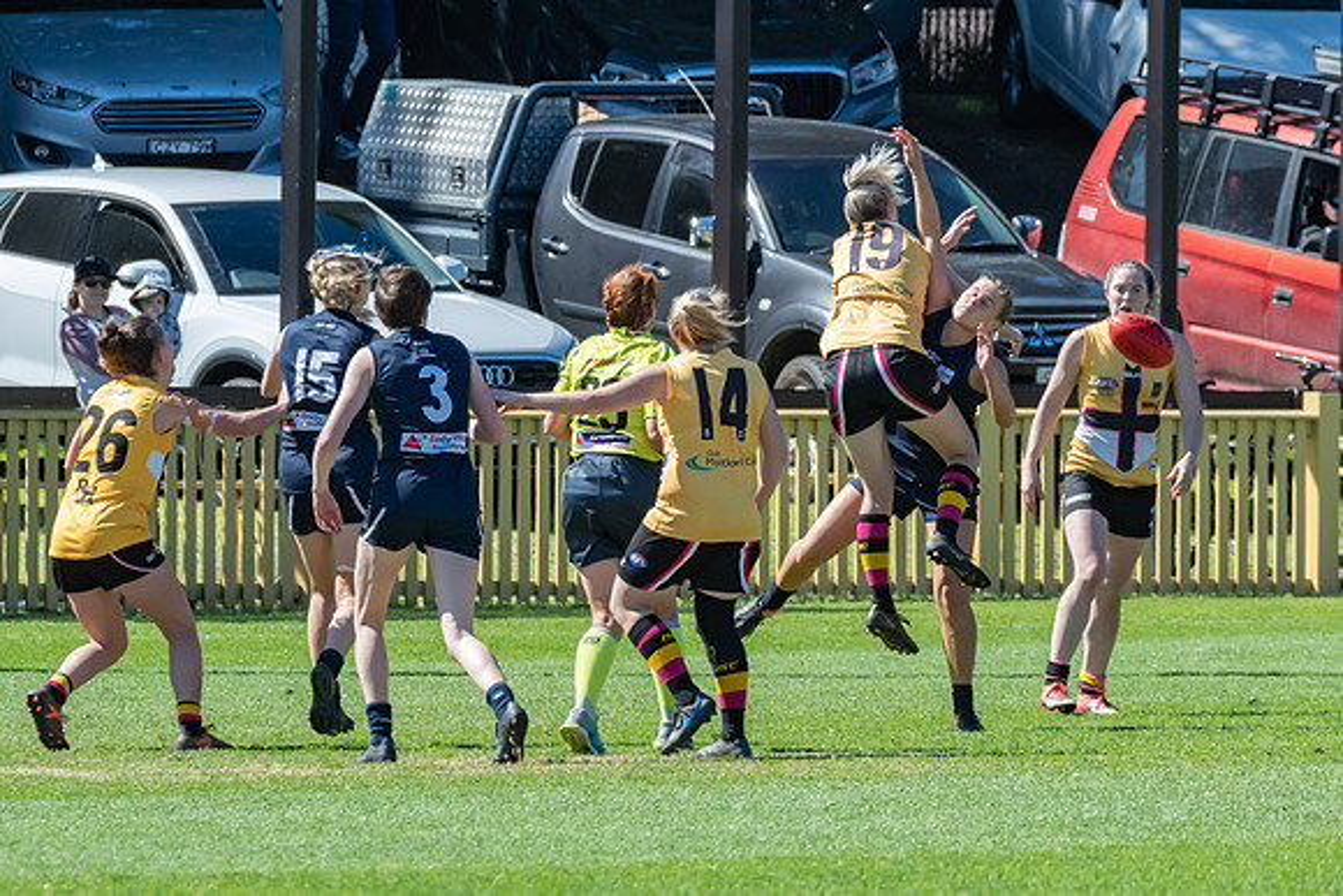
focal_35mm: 647
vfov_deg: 2.1
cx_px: 863
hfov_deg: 3.2
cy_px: 325
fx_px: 24157
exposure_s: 1/1600
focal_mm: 320
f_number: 10
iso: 800
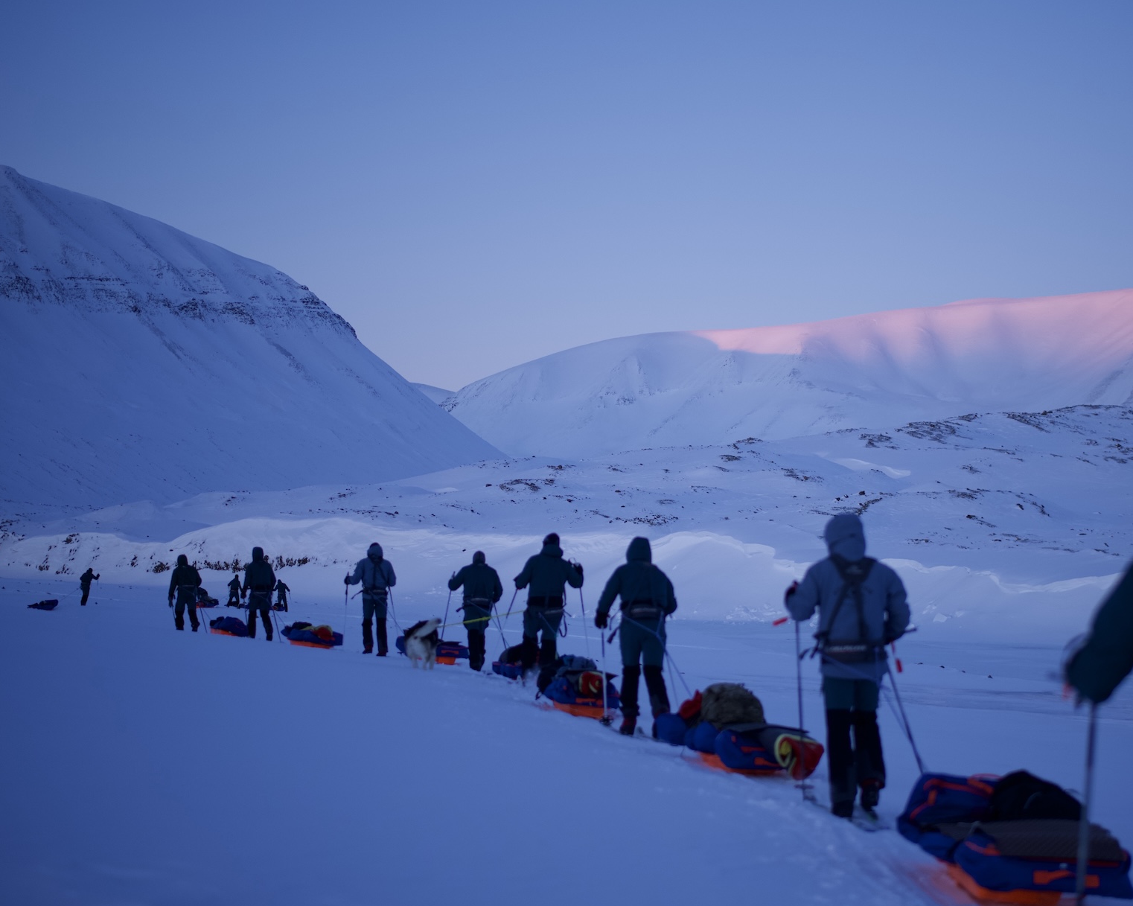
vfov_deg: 20.7
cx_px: 697
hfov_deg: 25.7
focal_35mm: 74
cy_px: 475
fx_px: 2481
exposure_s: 1/3200
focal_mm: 50
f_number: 1.4
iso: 500
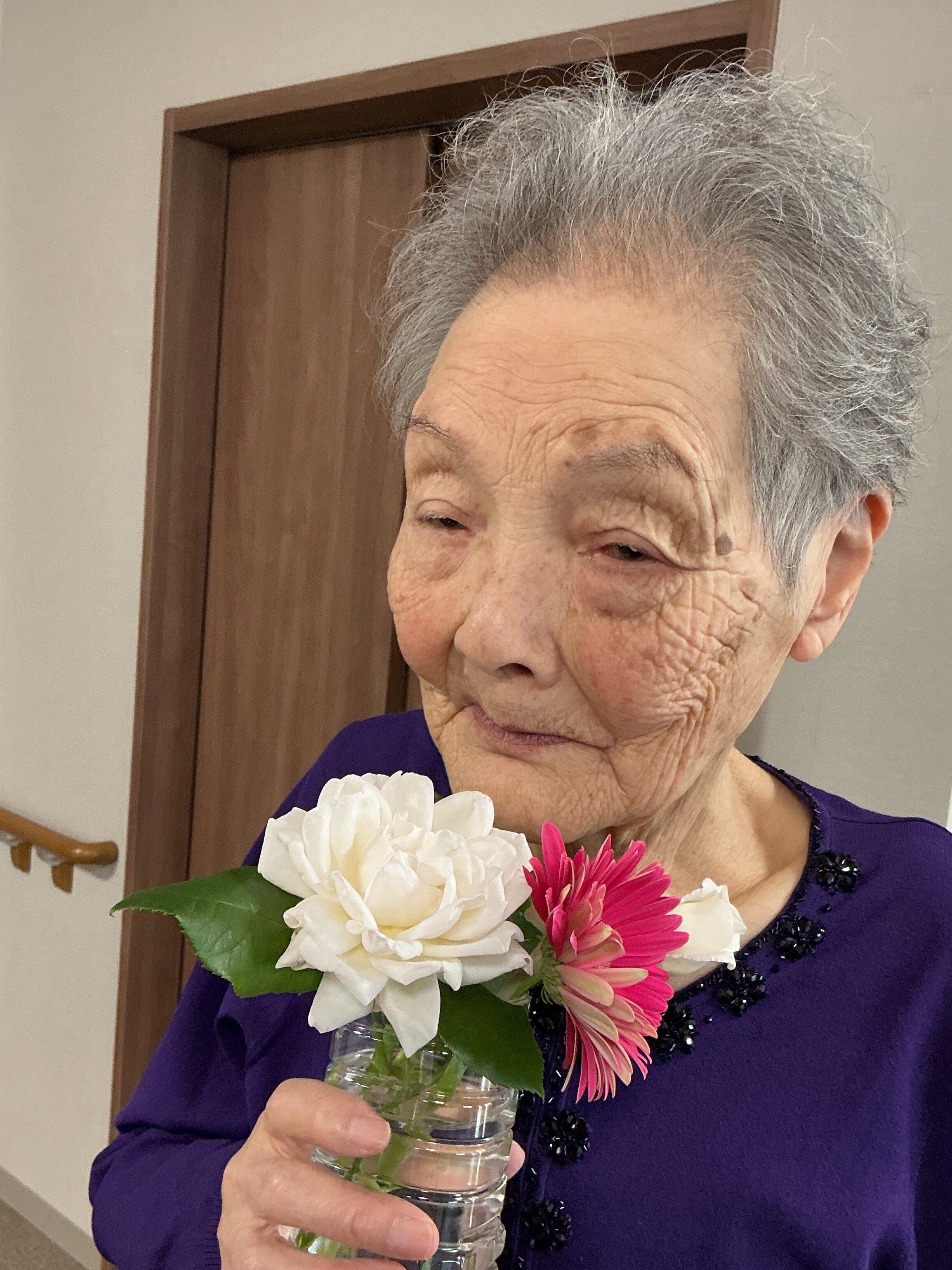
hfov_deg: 37.7
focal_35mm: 38
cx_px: 498
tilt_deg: -9.5
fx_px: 1393
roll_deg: -5.2
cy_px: 720
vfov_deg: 48.8
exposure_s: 1/60
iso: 125
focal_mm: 3
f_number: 1.8
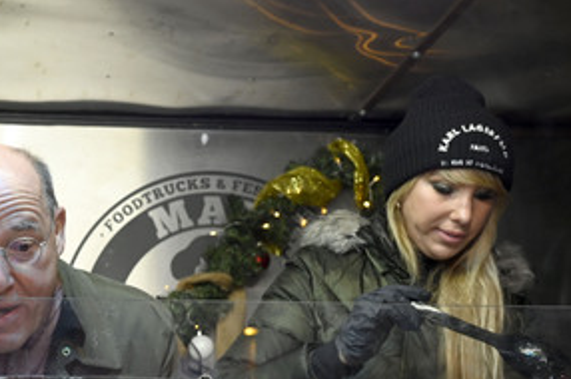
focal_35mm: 82
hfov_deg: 24.6
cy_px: 265
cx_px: 181
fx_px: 1299
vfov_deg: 16.6
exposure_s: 1/80
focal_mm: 52
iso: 2000
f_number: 5.6
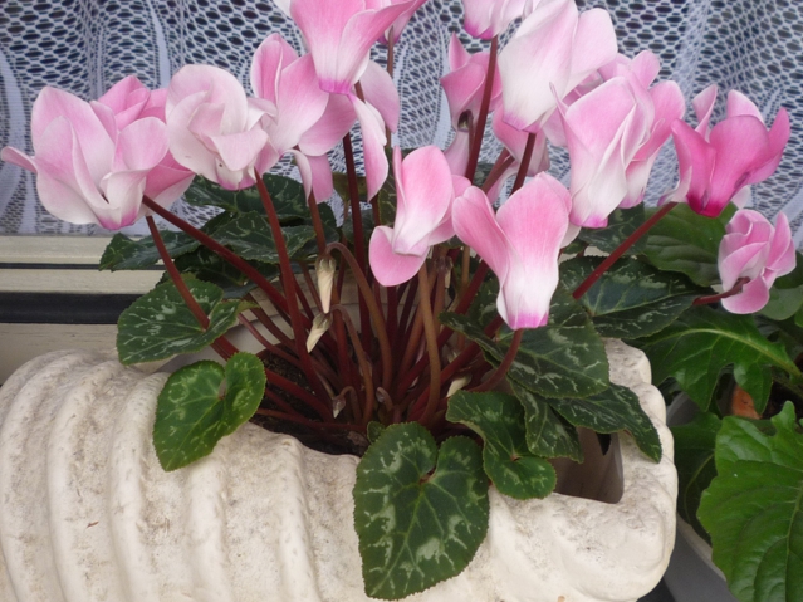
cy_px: 348
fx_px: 1136
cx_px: 394
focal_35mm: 49
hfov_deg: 38.9
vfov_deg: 29.6
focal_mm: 5.2
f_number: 3.3
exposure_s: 1/100
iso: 100
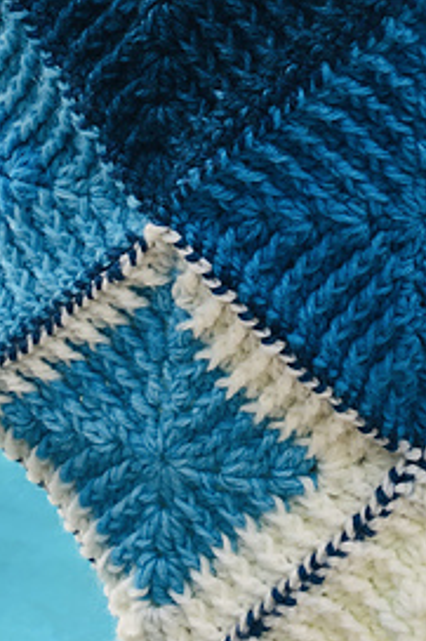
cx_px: 294
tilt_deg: -5.7
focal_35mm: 71
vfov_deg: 27.0
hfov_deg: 19.1
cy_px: 9
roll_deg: +4.0
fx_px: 1262
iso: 25
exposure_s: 1/519
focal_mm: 4.15
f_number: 2.2
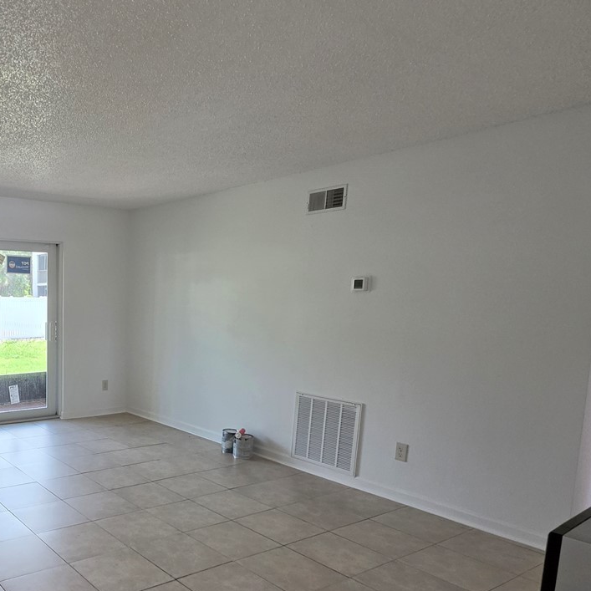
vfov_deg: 60.0
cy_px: 374
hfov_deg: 53.5
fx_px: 502
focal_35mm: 26
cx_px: 61
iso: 125
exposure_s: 1/120
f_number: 1.9
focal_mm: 2.2
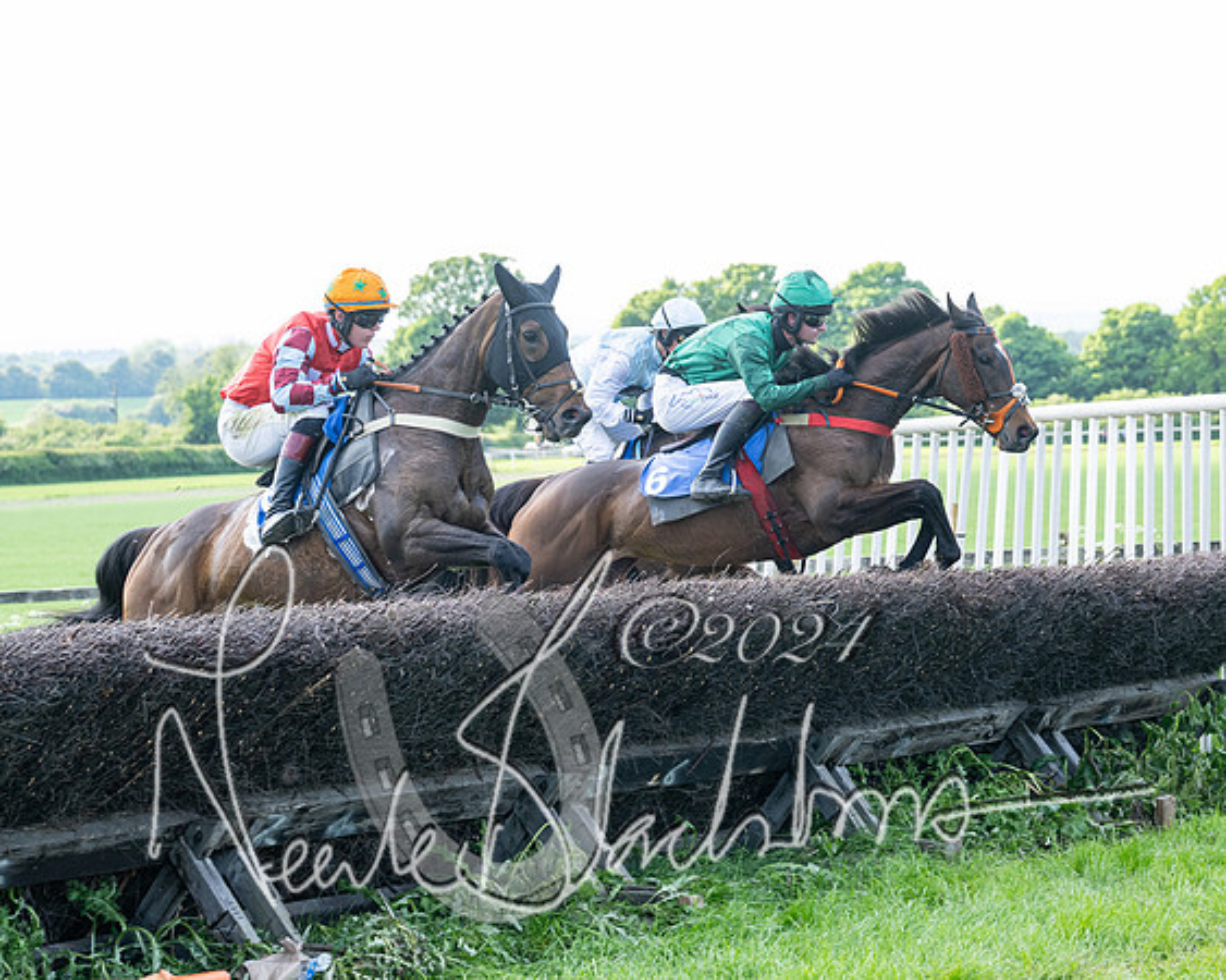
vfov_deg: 15.3
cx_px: 677
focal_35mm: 100
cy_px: 497
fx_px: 3642
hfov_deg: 19.1
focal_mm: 70
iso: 400
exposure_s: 1/1000
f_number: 4
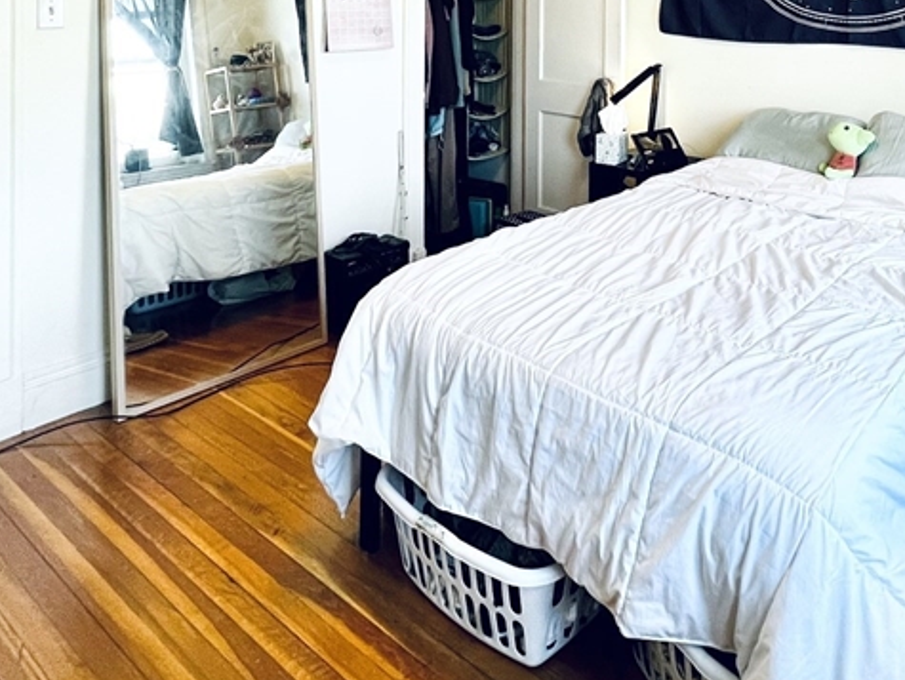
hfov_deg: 59.8
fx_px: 733
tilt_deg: -1.6
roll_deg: -0.5
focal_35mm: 28
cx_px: 686
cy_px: -8
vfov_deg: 42.6
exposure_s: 1/60
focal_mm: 1.57
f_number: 1.8
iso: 160
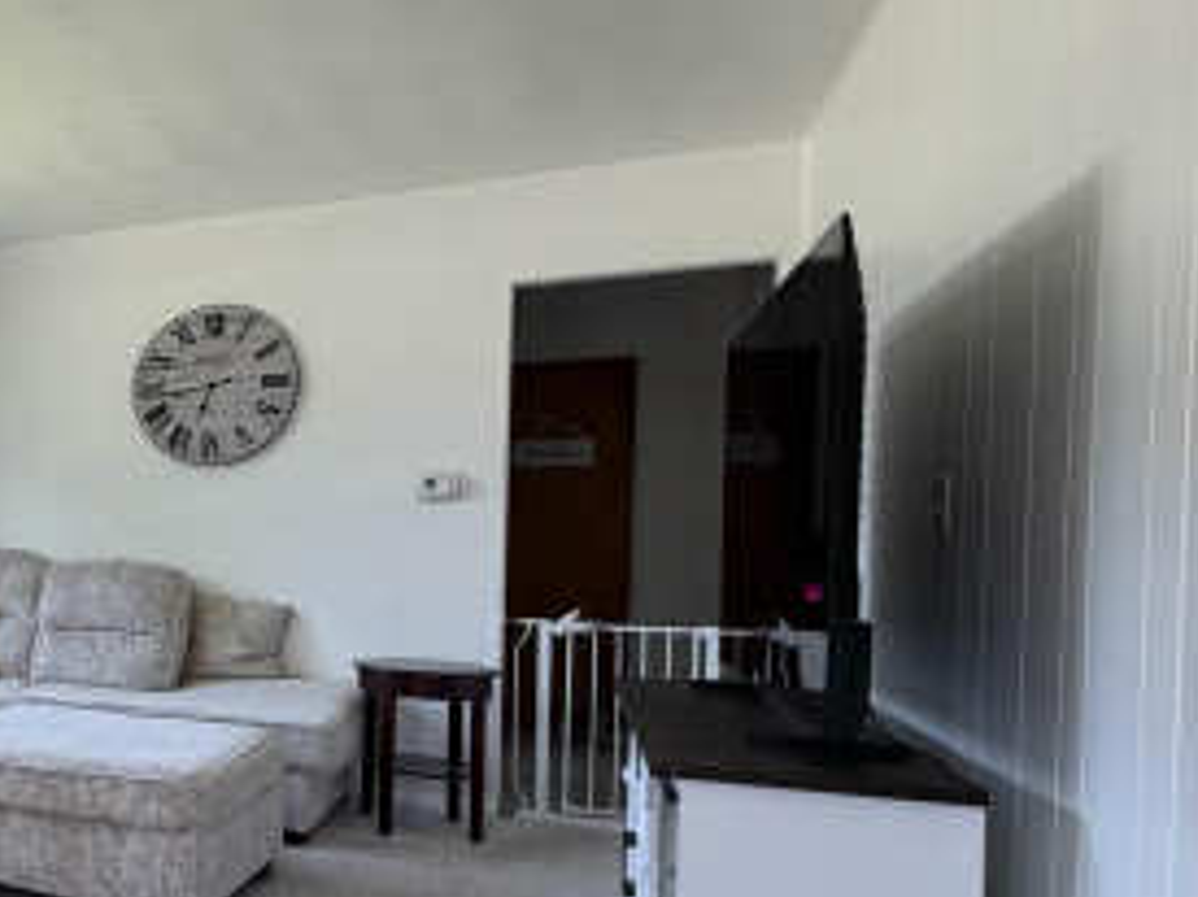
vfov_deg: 41.5
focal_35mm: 34
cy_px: 557
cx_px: -198
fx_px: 1176
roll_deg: +0.2
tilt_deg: -0.6
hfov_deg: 40.3
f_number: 2.2
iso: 125
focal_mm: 2.22
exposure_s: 1/121
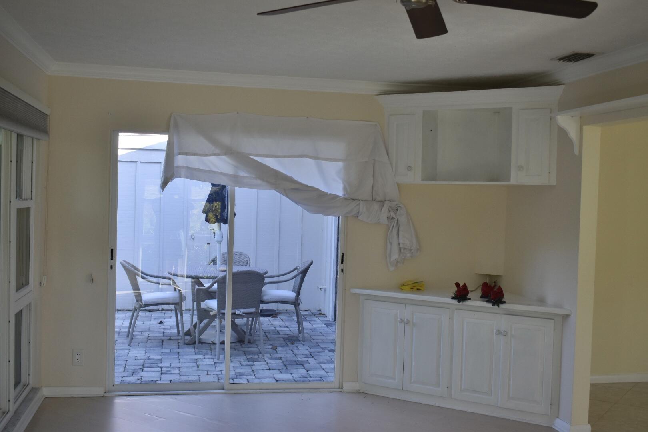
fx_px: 729
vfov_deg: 33.0
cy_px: 216
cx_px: 324
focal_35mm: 40
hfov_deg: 47.9
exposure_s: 1/250
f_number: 5.6
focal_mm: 27
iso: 400
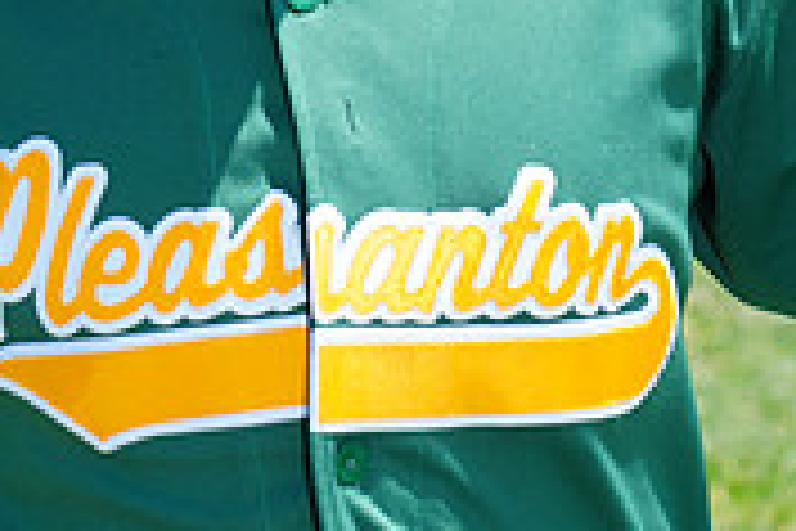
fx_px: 10745
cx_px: 283
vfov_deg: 2.8
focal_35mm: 486
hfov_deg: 4.2
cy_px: -326
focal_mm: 148
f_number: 10
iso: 200
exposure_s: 1/200
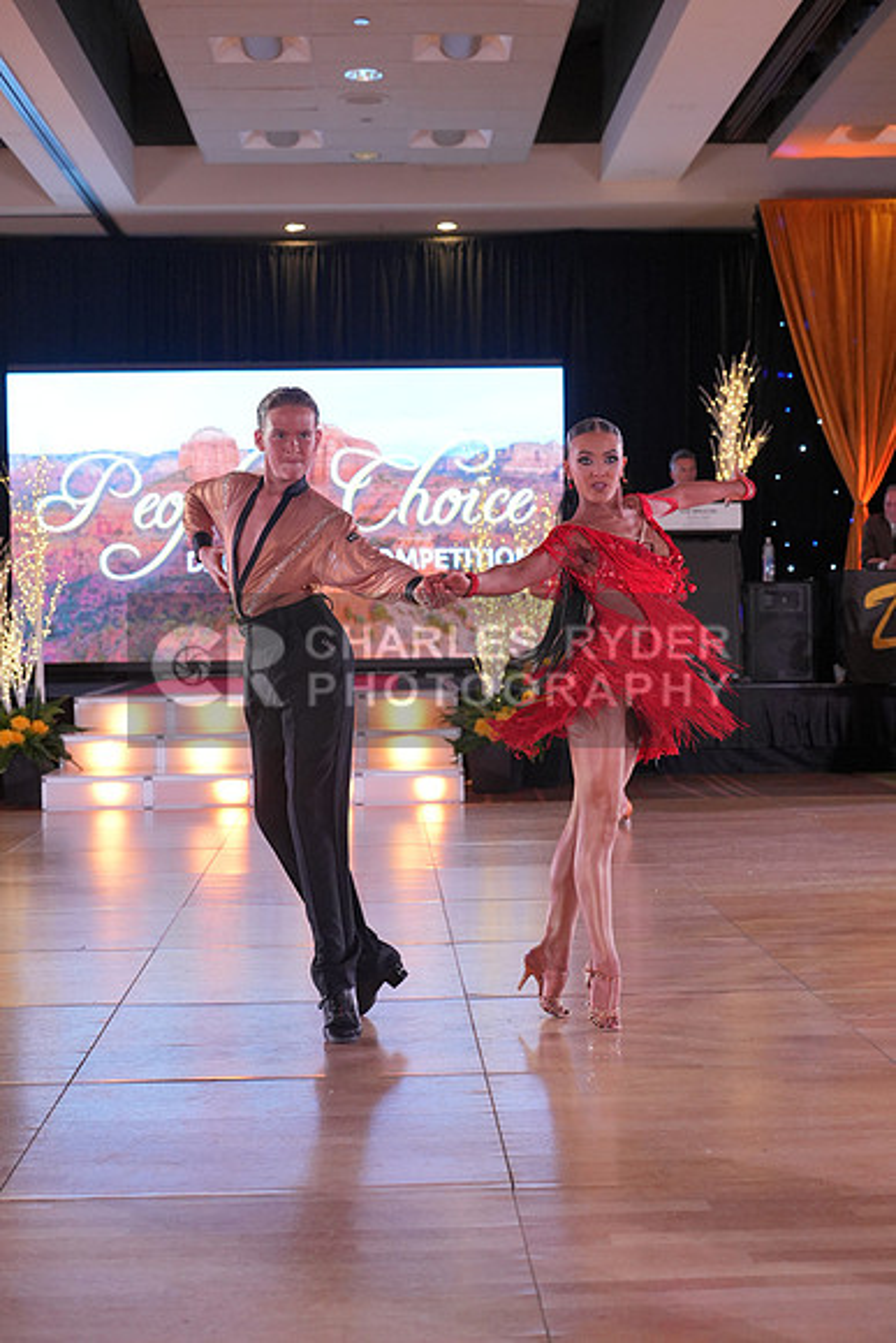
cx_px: 448
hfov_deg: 24.6
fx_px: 2052
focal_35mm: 55
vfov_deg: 36.2
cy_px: 672
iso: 2000
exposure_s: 1/400
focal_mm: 55
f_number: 4
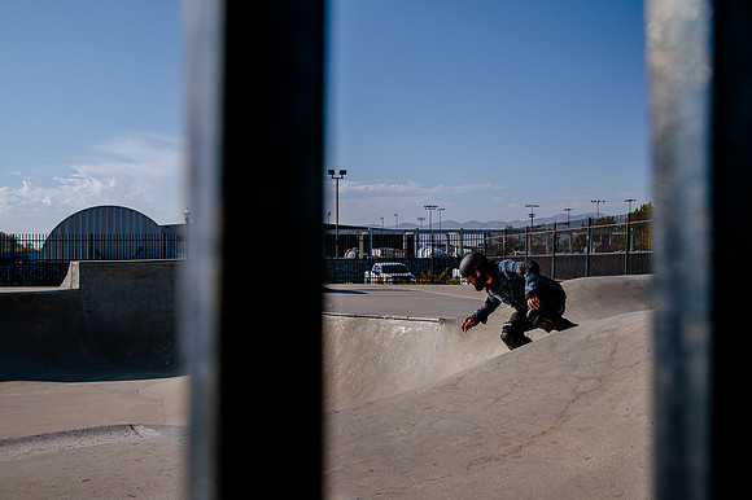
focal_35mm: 42
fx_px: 874
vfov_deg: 32.0
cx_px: 373
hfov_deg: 46.6
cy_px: 249
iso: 200
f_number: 11
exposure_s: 1/500
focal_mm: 38
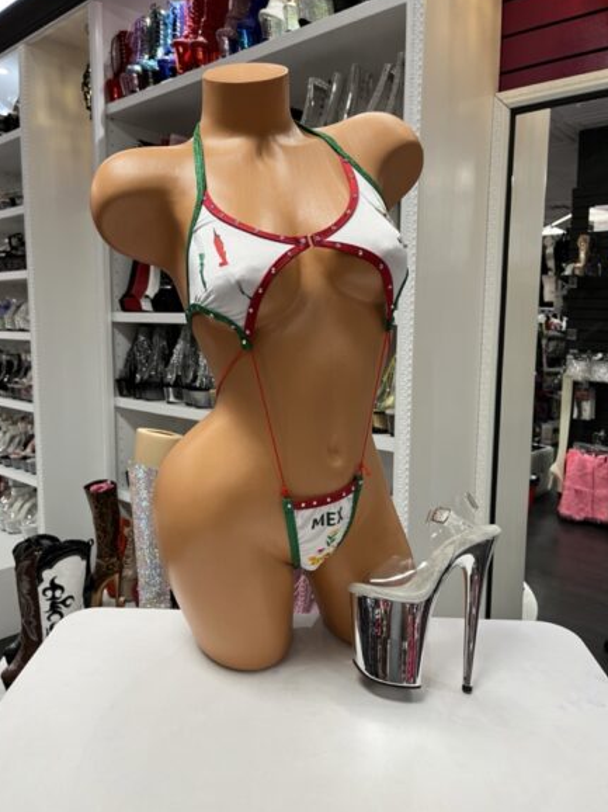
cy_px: 406
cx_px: 306
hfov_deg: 51.3
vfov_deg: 65.3
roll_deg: -0.4
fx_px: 633
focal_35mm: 27
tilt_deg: -6.5
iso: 80
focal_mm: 5.1
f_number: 1.6
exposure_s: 1/60
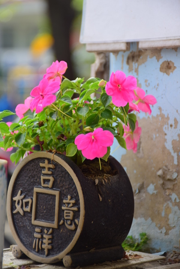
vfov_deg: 17.1
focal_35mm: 120
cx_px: 90
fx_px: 900
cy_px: 134
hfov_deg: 11.4
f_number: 5.3
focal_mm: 80
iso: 100
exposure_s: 1/125
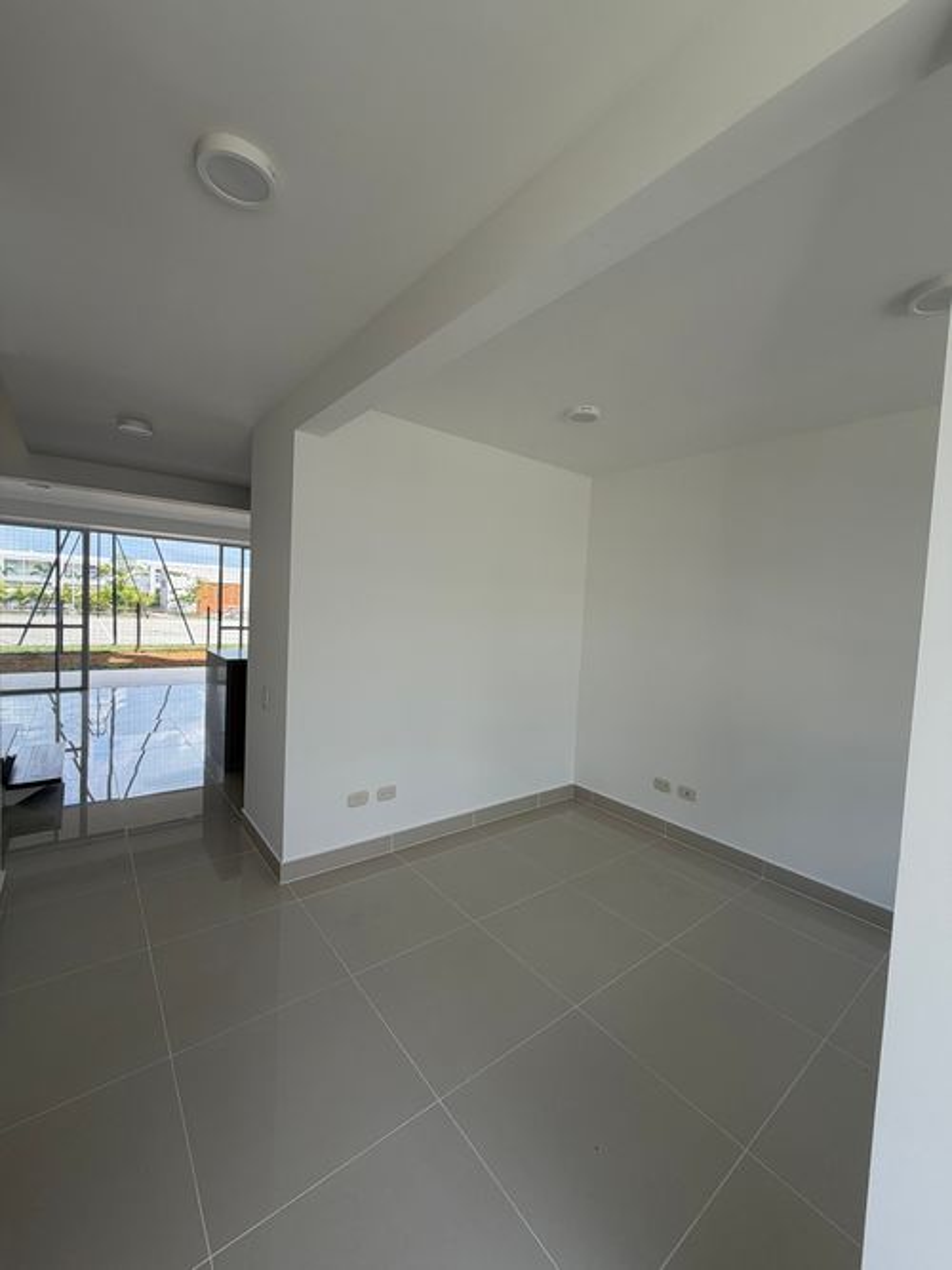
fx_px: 514
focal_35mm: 14
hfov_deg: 85.7
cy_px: 635
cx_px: 476
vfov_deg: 102.1
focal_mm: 2.22
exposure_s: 1/351
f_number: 2.2
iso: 50
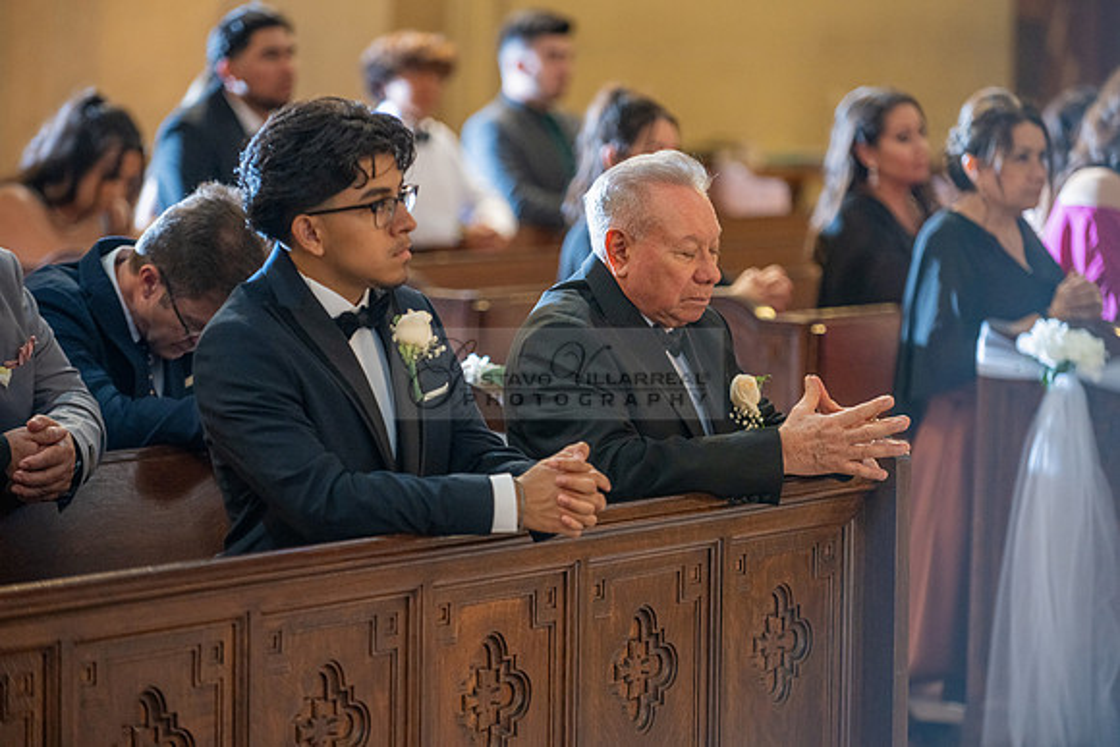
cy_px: 374
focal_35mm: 155
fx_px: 4823
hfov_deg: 13.2
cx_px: 560
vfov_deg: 8.9
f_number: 2.8
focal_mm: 155
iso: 1000
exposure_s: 1/100
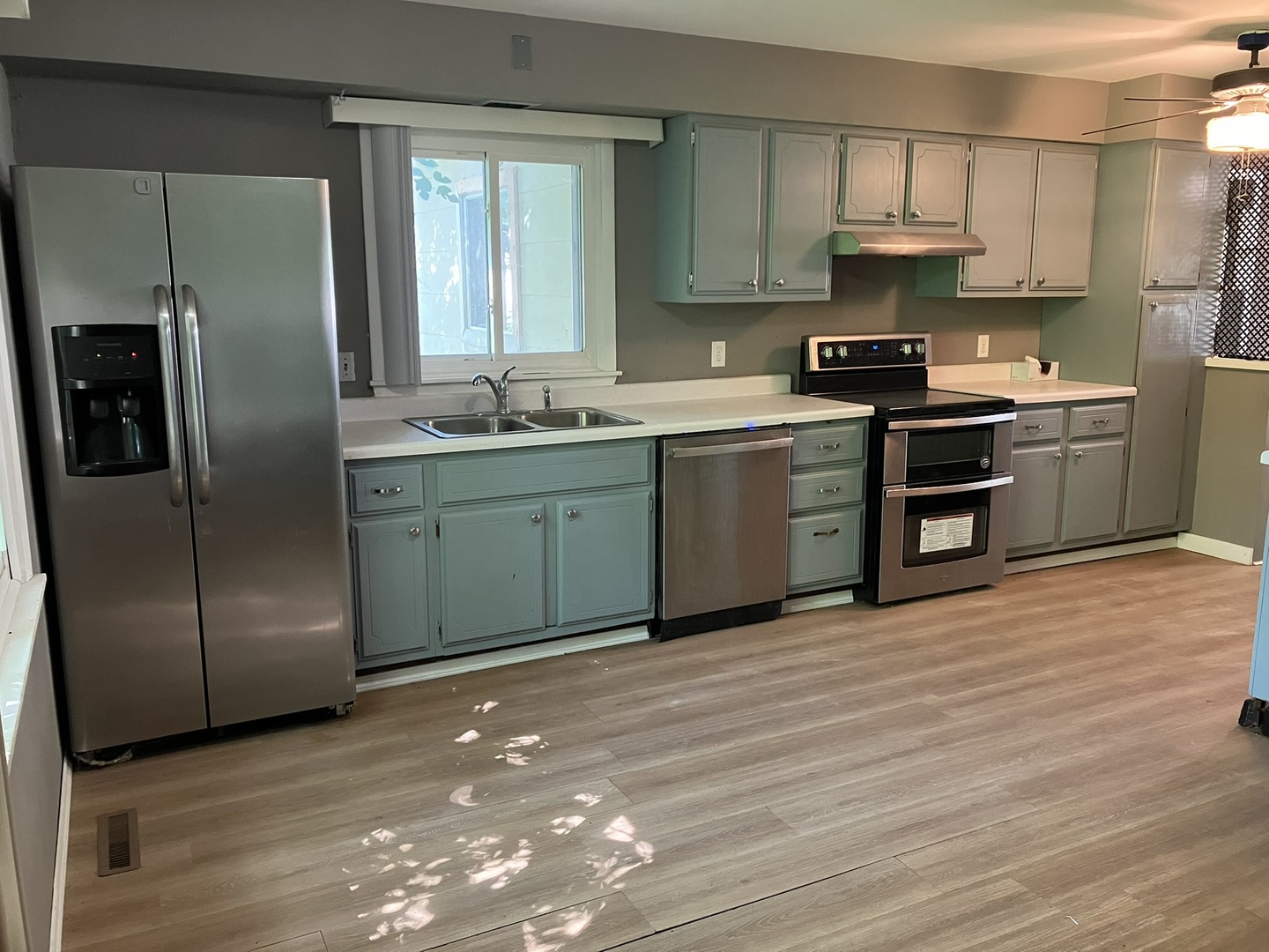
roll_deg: +0.7
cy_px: 476
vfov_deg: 49.7
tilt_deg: -10.7
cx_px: 634
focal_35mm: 28
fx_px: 1026
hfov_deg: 63.4
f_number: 1.8
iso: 500
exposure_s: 1/30
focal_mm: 3.99
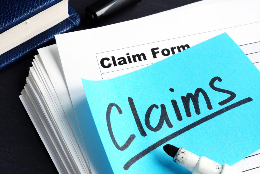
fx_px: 325
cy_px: 87
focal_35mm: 45
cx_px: 130
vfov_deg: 29.9
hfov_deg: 43.6
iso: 200
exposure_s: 1/2
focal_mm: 30
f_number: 20
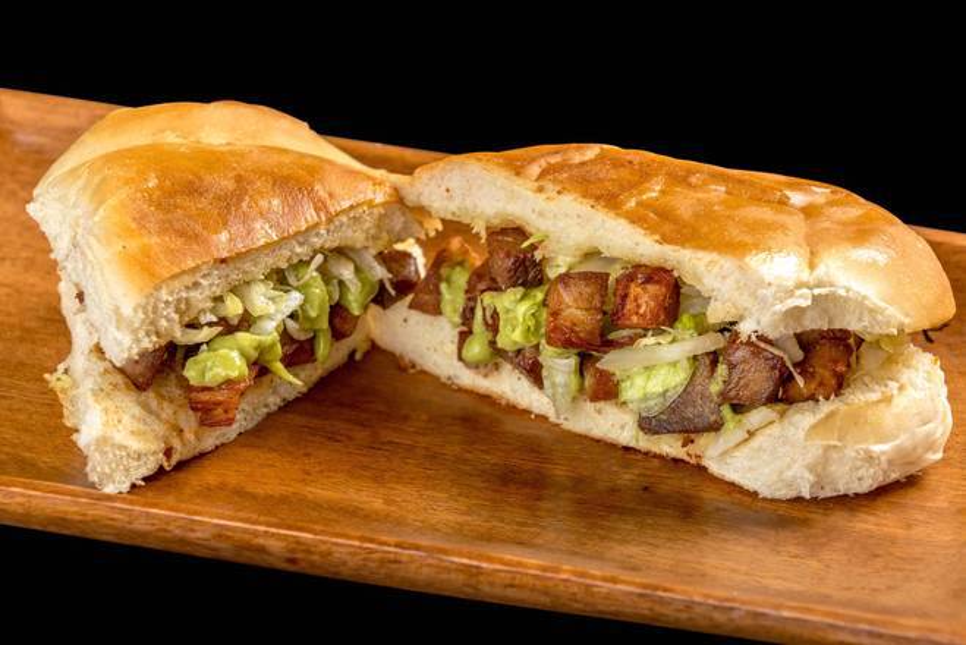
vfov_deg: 9.2
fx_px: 4027
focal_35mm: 150
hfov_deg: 13.7
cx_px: 483
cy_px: 322
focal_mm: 150
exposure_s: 1/160
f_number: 8
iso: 100
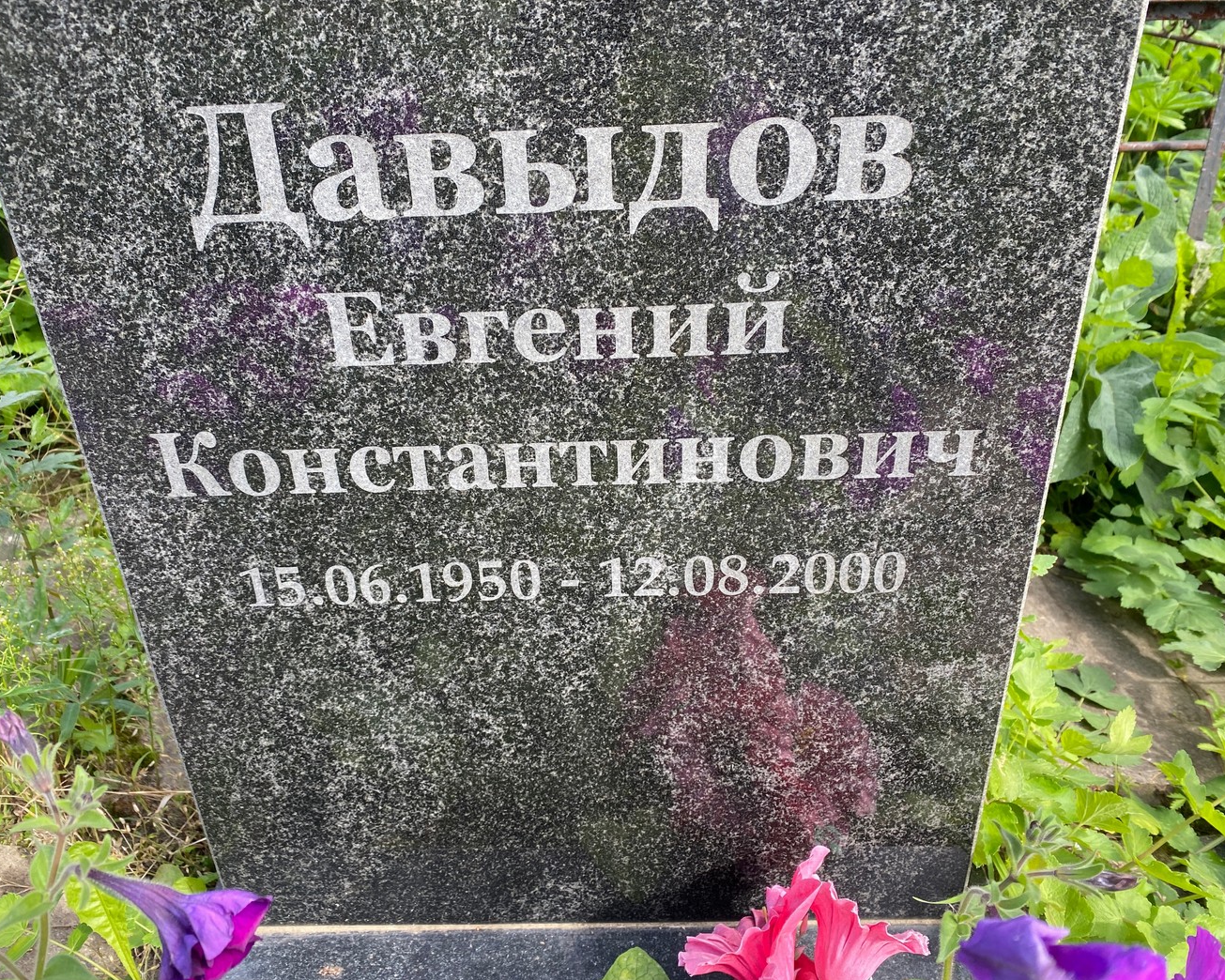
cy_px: 476
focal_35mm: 28
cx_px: 590
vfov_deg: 51.5
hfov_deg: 62.2
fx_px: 1015
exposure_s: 1/327
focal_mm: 4.25
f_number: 1.8
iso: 32
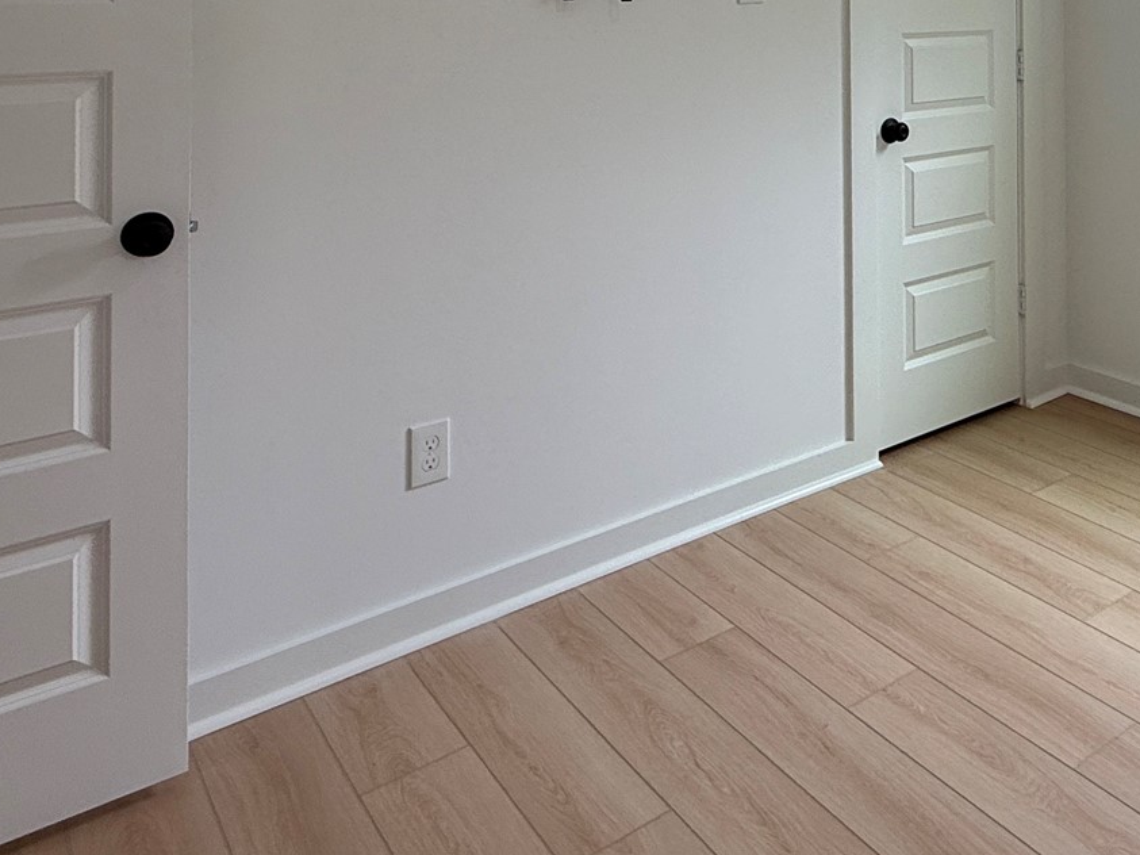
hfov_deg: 50.3
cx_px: 930
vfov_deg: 36.9
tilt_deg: +1.4
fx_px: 1120
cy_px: -22
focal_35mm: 34
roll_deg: +0.7
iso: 64
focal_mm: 2.22
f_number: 2.2
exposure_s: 1/243
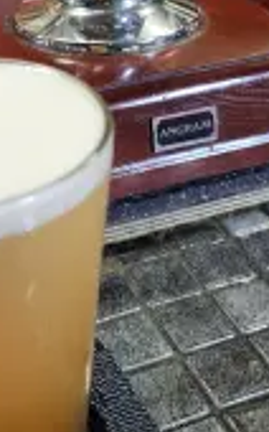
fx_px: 764
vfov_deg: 30.5
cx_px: 58
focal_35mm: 65
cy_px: 66
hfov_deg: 19.8
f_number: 1.8
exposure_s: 1/50
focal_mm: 5.4
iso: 500
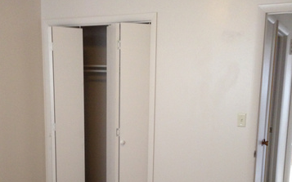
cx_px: 146
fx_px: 374
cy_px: 139
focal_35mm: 47
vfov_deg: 27.0
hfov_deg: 42.7
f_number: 2.4
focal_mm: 4.12
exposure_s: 1/20
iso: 250
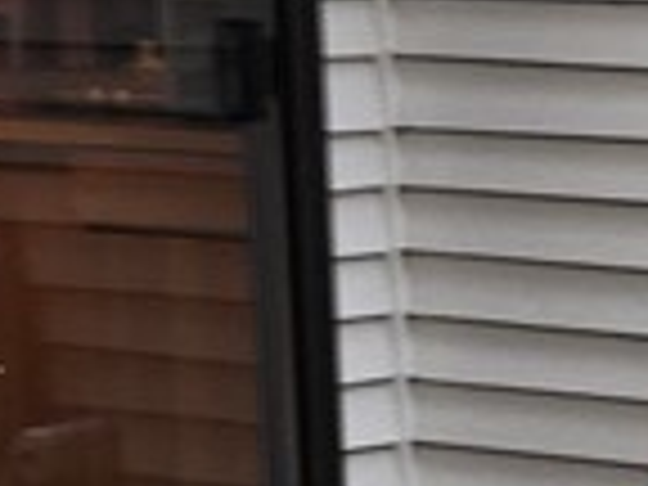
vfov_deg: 7.2
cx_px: 1624
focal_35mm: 206
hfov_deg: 8.6
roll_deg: -1.1
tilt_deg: -10.1
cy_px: 526
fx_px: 3856
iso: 32
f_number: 2.2
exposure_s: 1/60
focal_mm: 4.15
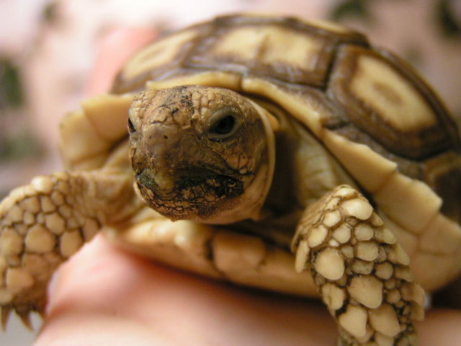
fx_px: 839
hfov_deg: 30.7
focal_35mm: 63
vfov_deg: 23.3
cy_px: 173
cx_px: 230
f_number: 3.2
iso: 125
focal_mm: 9.7
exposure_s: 1/50
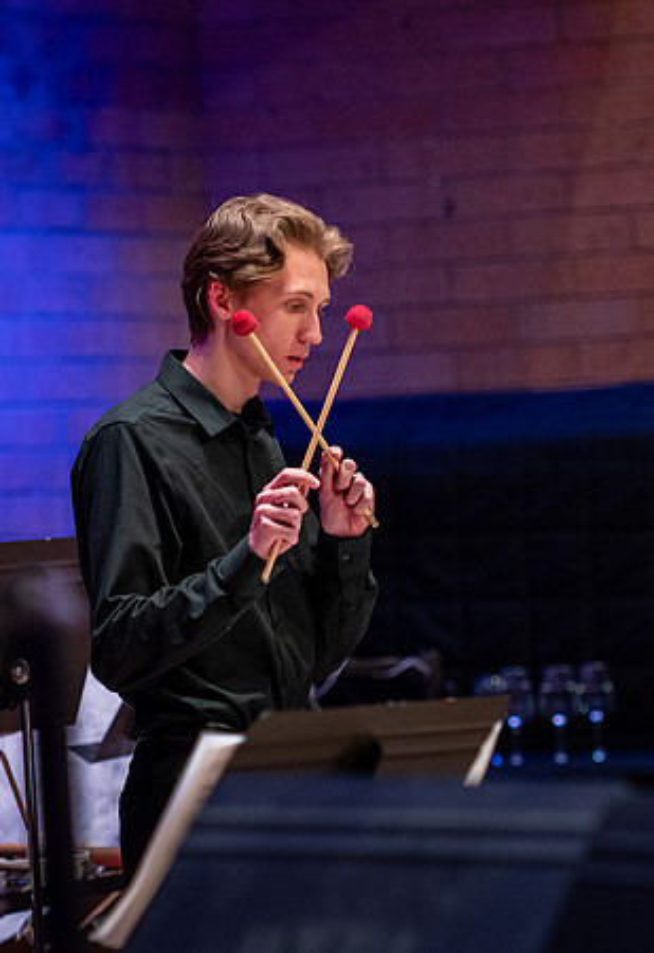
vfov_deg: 7.8
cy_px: 443
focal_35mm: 262
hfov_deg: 5.4
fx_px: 6986
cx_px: 288
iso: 2000
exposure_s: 1/320
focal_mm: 135
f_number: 2.8
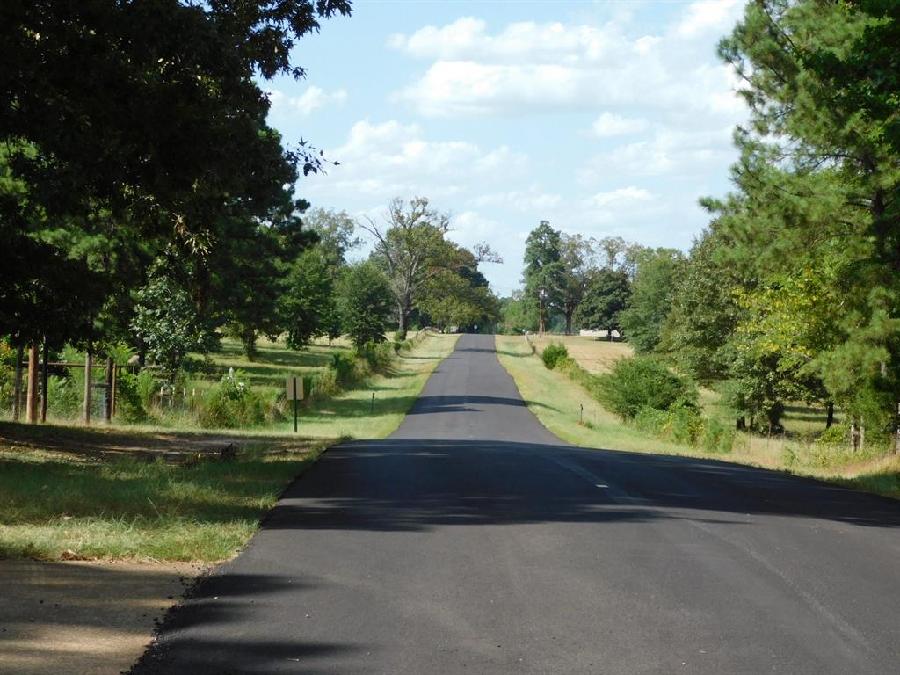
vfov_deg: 18.4
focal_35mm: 80
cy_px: 338
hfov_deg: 24.4
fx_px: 2080
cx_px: 450
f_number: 4.4
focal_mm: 14.2
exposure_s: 1/500
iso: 125
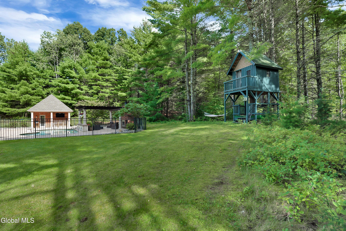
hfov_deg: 96.7
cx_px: 173
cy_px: 116
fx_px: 154
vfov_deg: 73.7
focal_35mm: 16
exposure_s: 1/500
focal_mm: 16
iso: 250
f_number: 4
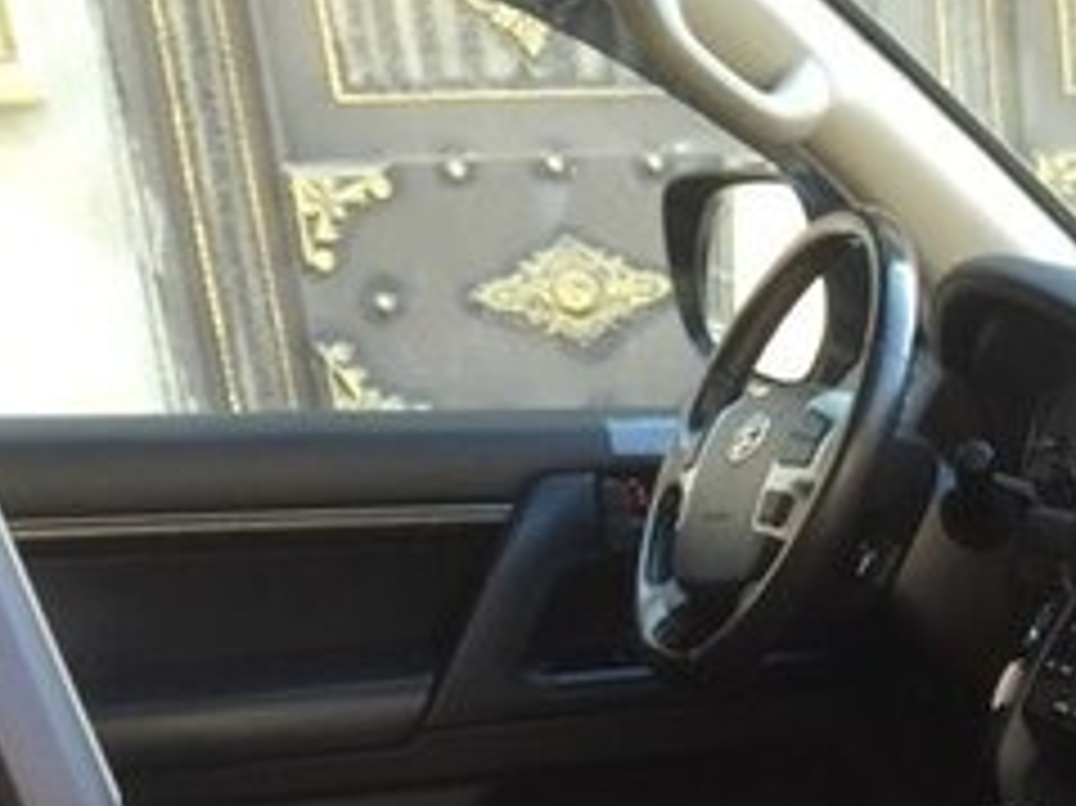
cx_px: 1414
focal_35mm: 80
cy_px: 1078
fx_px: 2485
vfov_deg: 17.2
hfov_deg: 21.9
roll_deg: +2.1
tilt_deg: -18.9
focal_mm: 4.15
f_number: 2.2
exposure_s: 1/100
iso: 50
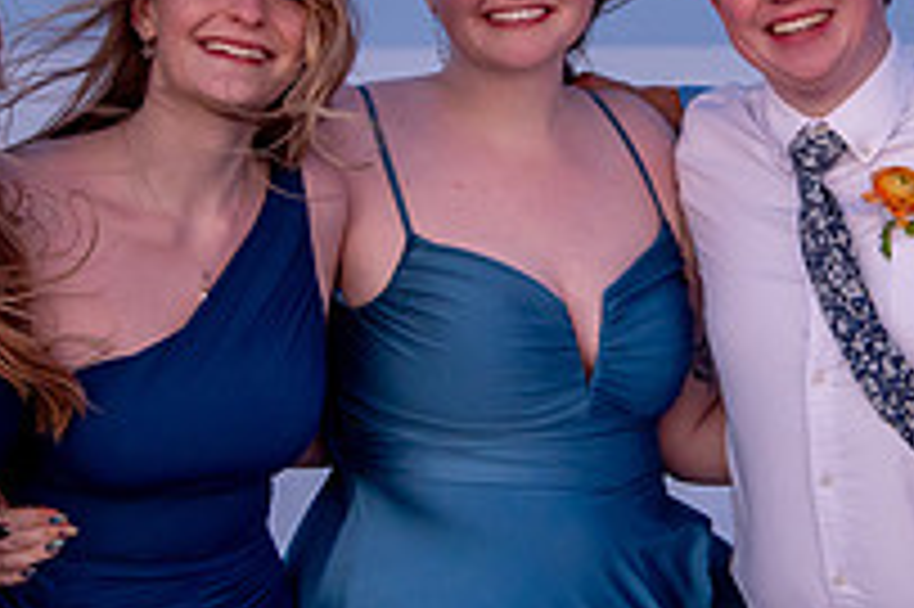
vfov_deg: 9.0
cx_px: 627
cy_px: 0
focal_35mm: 152
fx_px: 3856
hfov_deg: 13.5
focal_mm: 44
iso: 1600
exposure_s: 1/160
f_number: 4
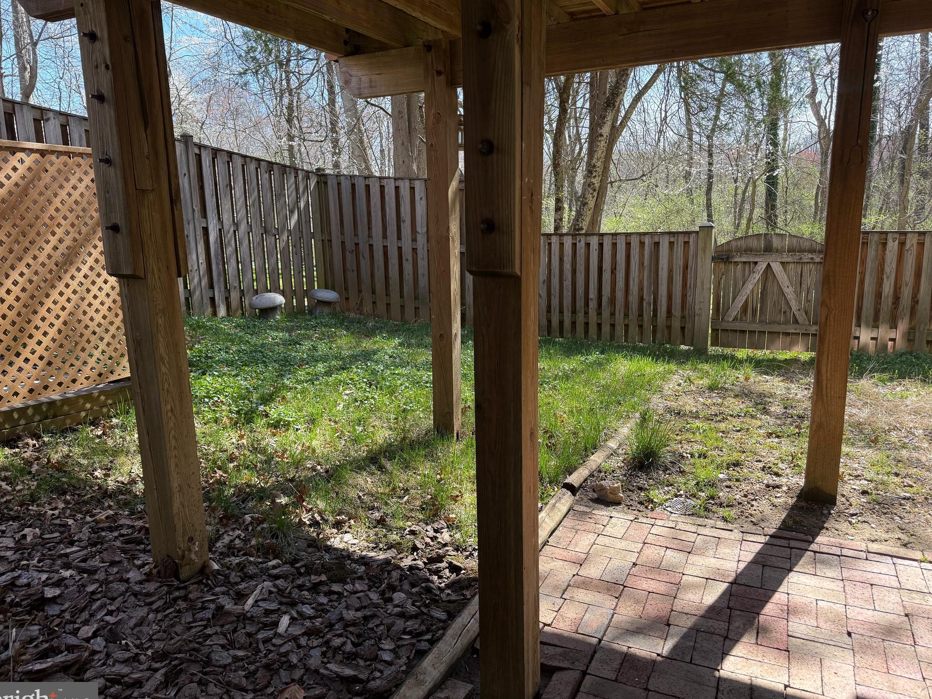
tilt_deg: -11.3
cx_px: 465
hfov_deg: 69.4
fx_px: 673
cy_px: 357
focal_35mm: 25
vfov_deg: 54.9
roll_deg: +1.1
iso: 100
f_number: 1.78
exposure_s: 1/796
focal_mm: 6.76
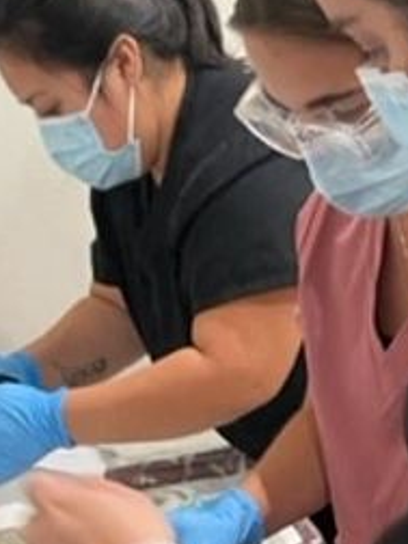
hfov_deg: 16.0
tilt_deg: -21.2
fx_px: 1383
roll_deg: -0.4
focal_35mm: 88
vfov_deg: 22.1
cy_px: 409
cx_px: 509
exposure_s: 1/40
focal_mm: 5.1
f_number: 1.6
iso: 400
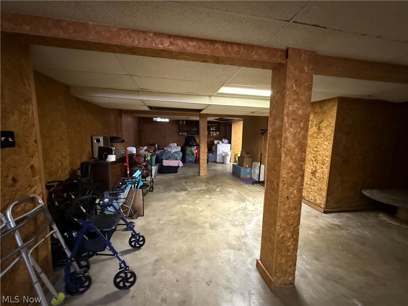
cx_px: 204
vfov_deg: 85.7
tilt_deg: -5.1
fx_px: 165
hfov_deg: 102.1
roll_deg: -1.8
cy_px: 153
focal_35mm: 14
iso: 1600
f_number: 2.2
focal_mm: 2.22
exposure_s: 1/40
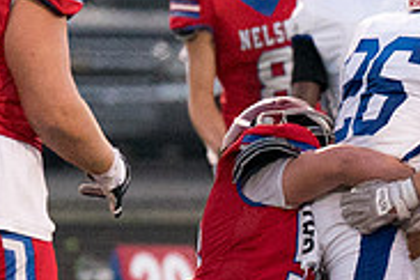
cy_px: 245
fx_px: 14932
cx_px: 469
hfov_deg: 1.6
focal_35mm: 1280
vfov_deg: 1.1
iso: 5000
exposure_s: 1/2000
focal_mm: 200
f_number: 2.8
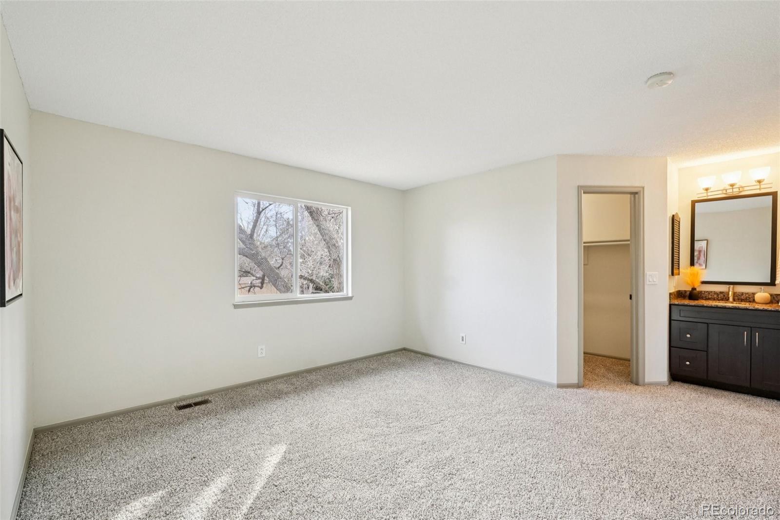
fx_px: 325
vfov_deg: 77.3
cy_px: 260
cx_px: 390
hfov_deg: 100.4
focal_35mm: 15
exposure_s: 1/6
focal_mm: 10
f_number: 8
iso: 800
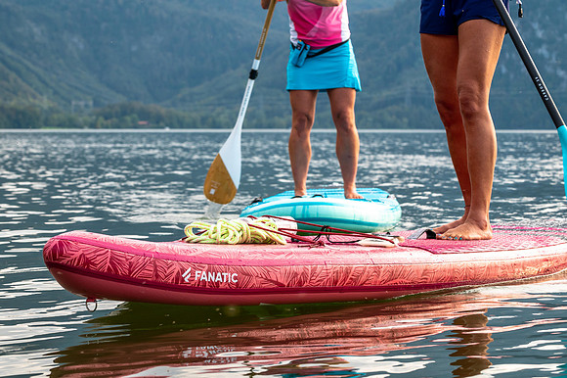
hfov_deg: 20.8
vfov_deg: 13.9
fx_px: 1543
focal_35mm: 98
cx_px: 253
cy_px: 176
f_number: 9
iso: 400
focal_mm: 86
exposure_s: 1/320
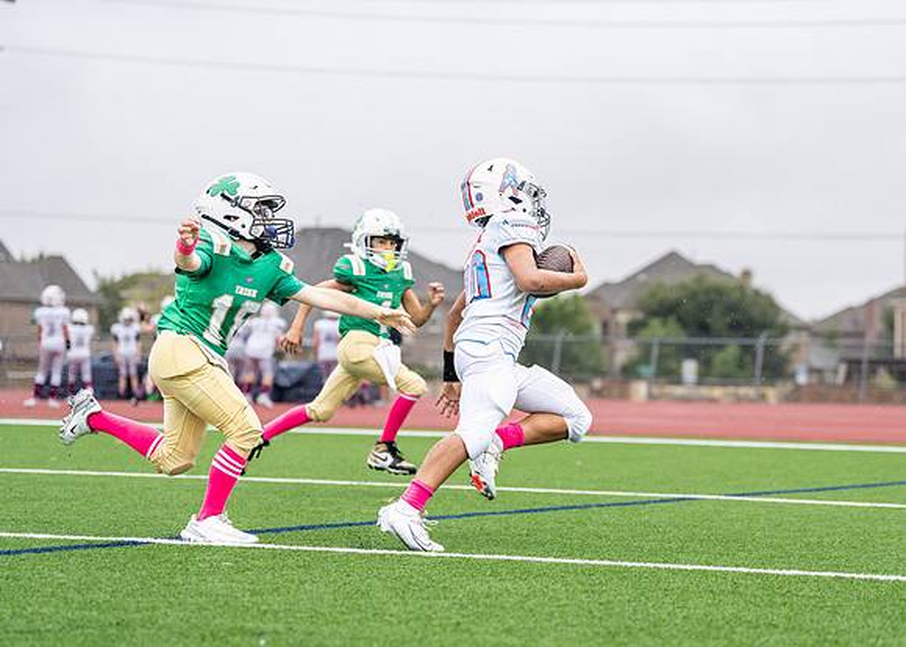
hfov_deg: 17.7
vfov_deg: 12.7
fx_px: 2907
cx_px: 572
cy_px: 350
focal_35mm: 113
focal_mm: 88
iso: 400
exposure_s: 1/1250
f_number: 2.8
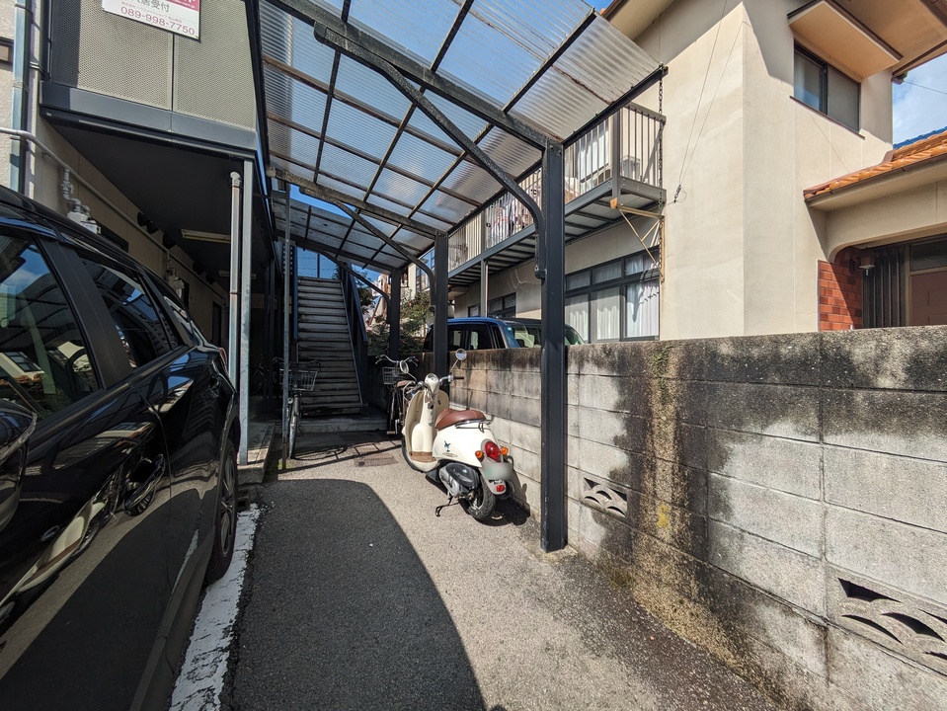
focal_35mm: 14
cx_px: 474
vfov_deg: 85.7
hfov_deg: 102.0
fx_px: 383
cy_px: 356
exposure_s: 1/1815
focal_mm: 1.83
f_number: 2.2
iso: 48
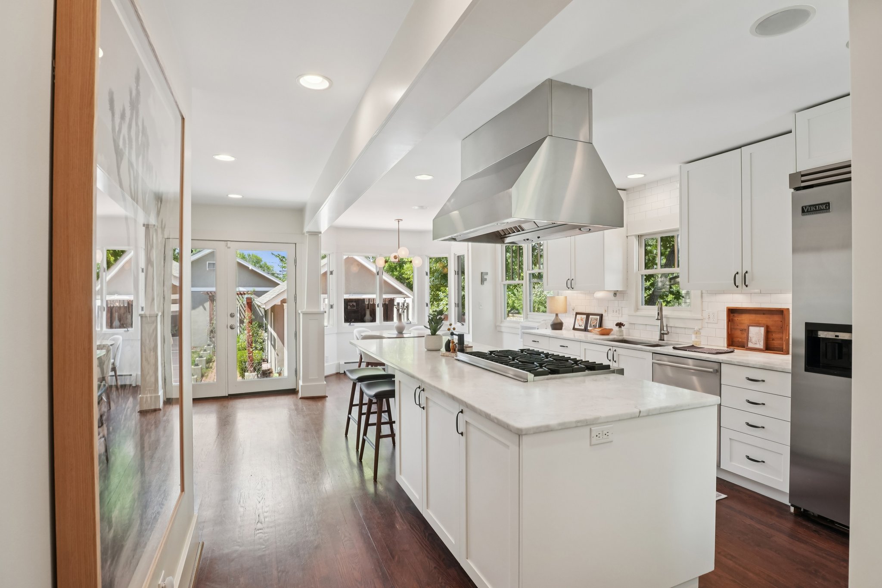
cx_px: 441
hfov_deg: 95.0
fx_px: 404
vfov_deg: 72.0
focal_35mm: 16
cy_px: 294
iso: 200
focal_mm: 11
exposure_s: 1/30
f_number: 8
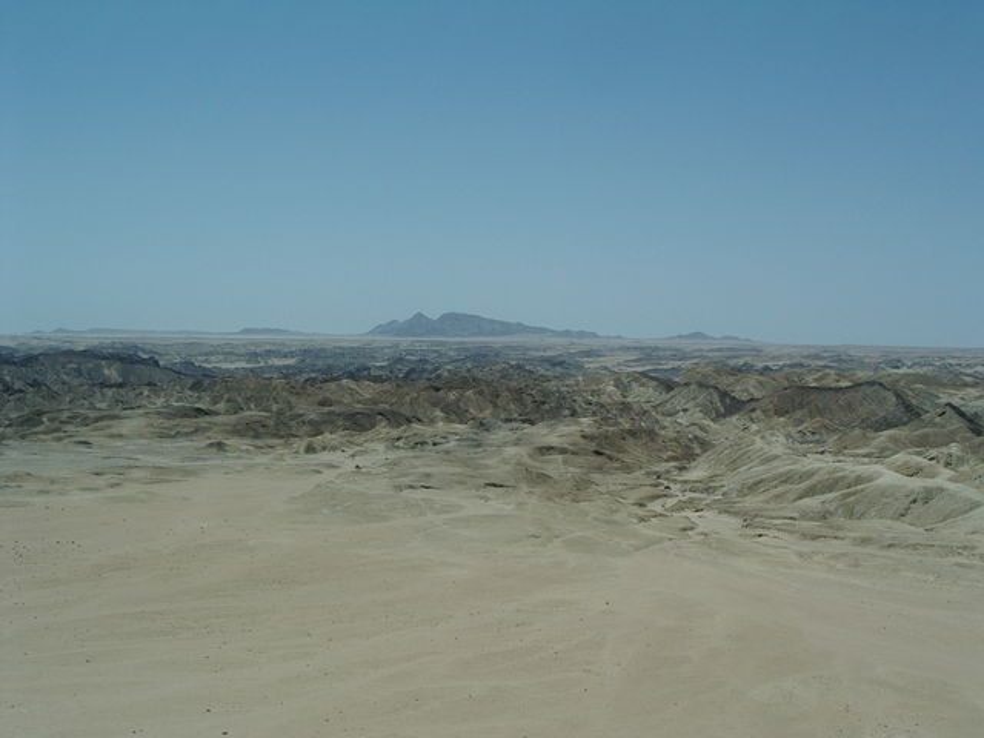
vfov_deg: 28.0
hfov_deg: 36.8
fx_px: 1478
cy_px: 369
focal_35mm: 52
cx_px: 492
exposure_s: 1/800
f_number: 5.5
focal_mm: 7.8
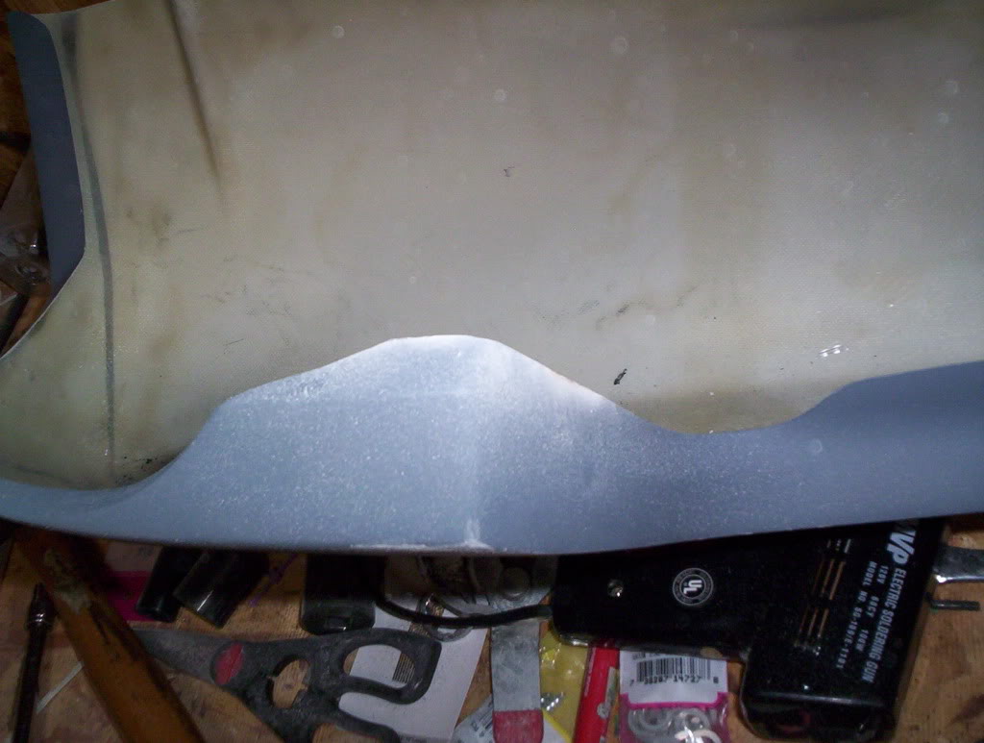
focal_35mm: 38
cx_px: 492
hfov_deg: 48.9
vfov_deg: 37.9
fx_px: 1083
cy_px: 372
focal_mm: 5
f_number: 4.5
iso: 140
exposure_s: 1/60
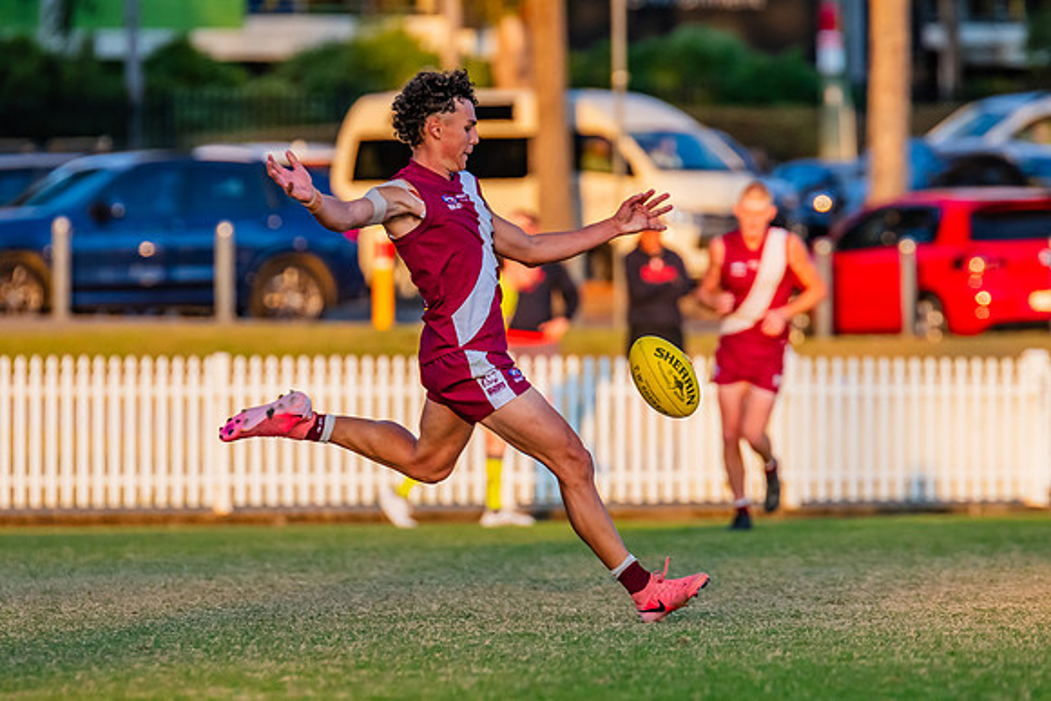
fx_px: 15643
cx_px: 439
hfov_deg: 3.8
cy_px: 408
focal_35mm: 536
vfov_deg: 2.6
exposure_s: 1/1000
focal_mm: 420
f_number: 6.3
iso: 800
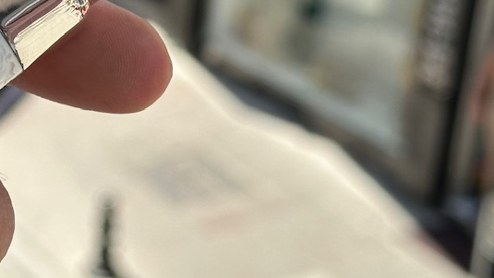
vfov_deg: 9.7
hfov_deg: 17.0
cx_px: 67
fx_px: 1637
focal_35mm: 125
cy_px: 30
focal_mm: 6.86
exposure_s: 1/1453
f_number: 1.78
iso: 64
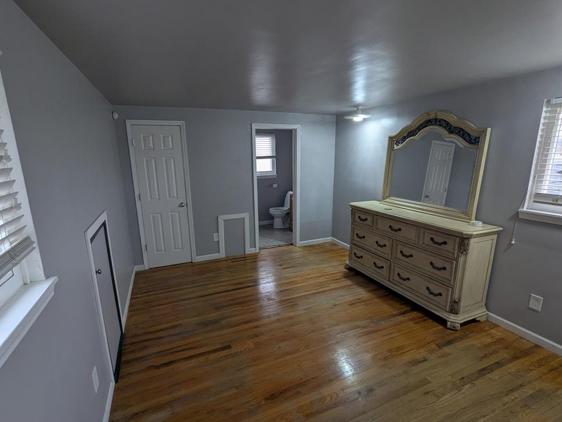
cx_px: 280
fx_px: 276
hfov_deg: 91.0
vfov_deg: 74.7
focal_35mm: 17
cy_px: 218
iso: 103
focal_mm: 2.35
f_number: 2.2
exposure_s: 1/40
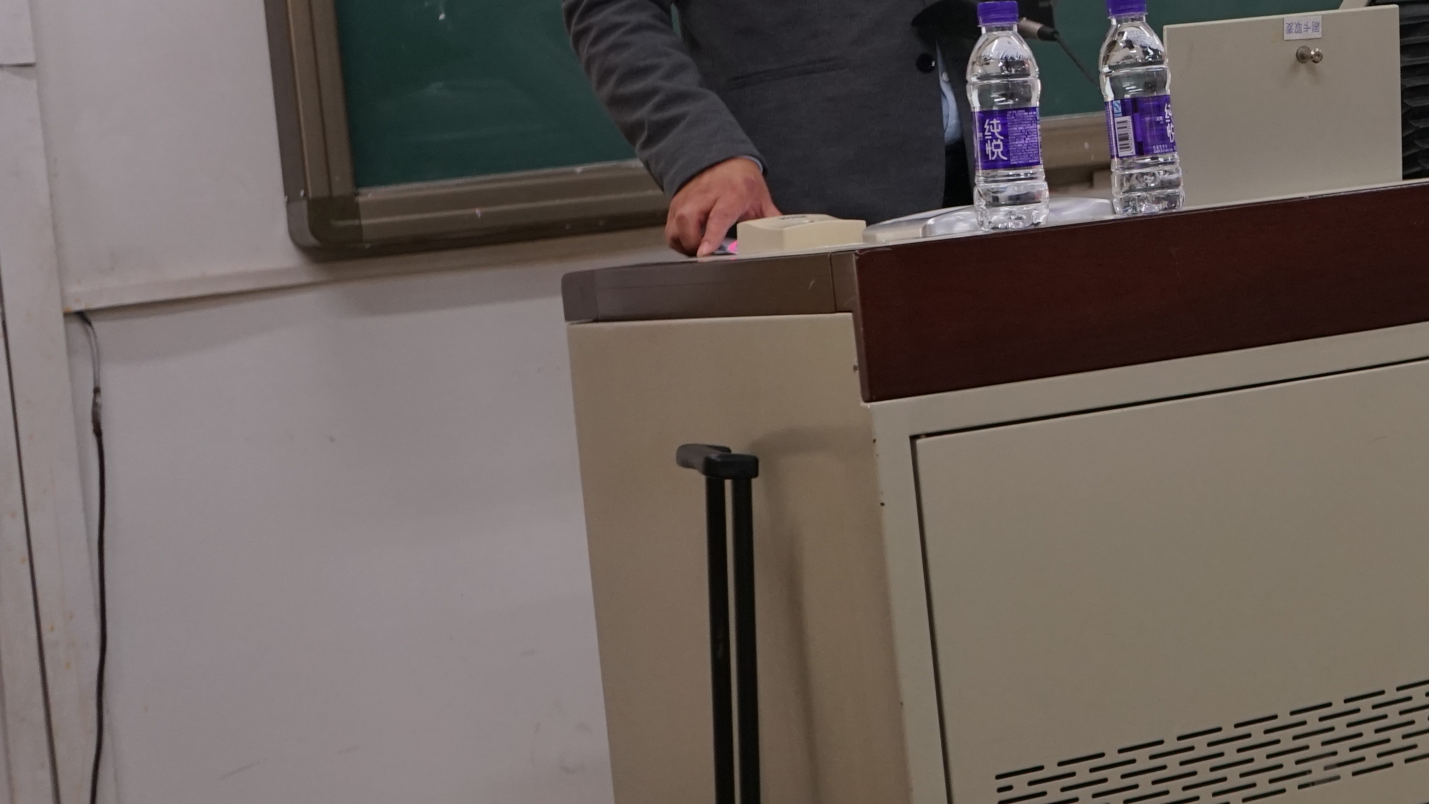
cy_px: 72
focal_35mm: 73
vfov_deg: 16.3
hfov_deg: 26.8
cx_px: 1539
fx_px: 2766
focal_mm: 32
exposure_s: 1/160
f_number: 4
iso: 800
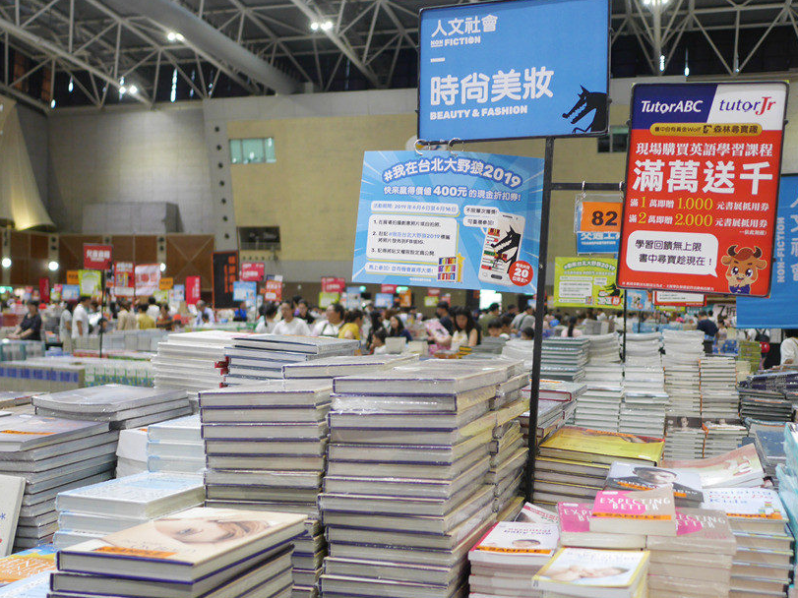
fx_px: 853
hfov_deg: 50.1
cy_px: 348
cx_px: 434
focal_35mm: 37
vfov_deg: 38.6
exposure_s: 1/60
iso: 800
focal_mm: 15
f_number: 1.7
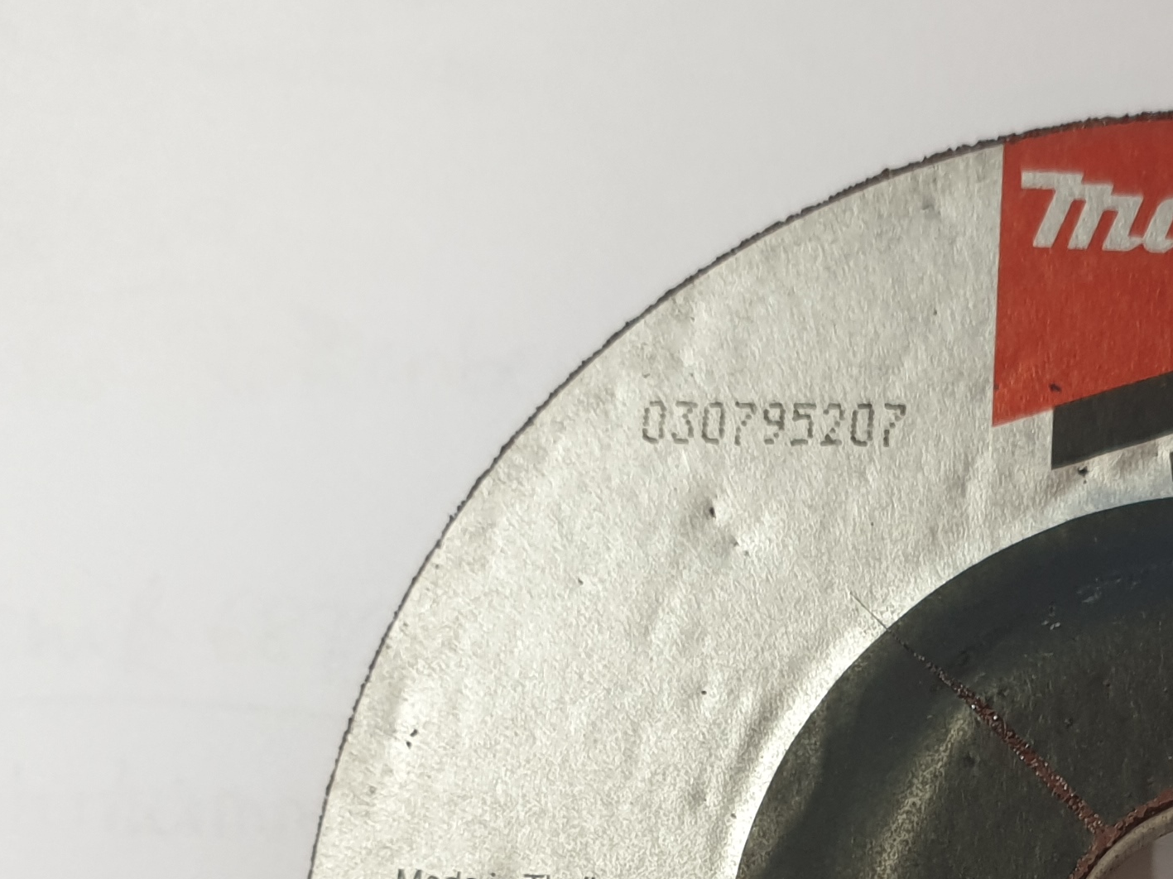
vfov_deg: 18.5
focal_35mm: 74
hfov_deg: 25.0
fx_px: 2507
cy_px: 1150
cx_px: 1200
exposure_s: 1/50
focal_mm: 4.3
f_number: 1.5
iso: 64
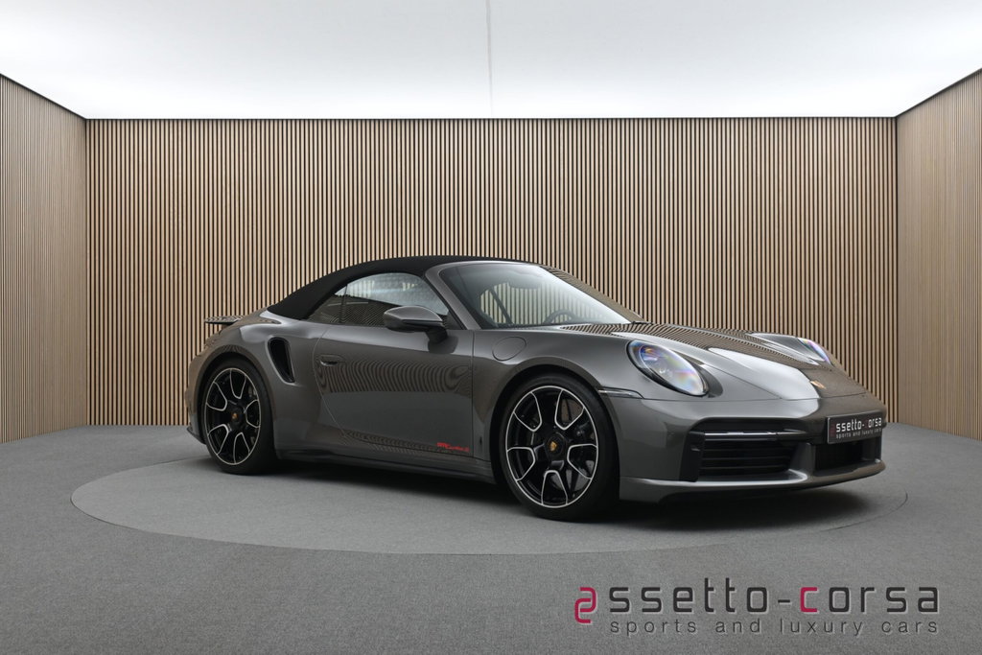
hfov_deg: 47.1
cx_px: 491
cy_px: 328
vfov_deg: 32.5
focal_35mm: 41
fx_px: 1125
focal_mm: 27.5
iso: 400
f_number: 4.5
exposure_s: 1/40
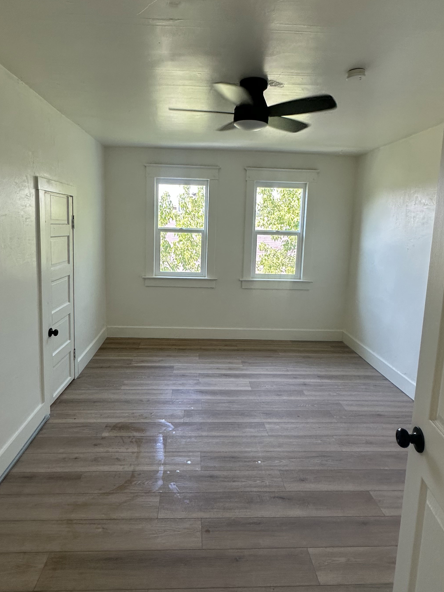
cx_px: 205
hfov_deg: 63.4
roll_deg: -2.3
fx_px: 359
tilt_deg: -5.3
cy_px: 269
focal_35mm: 21
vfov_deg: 78.8
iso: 100
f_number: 2.2
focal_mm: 2.22
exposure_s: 1/99
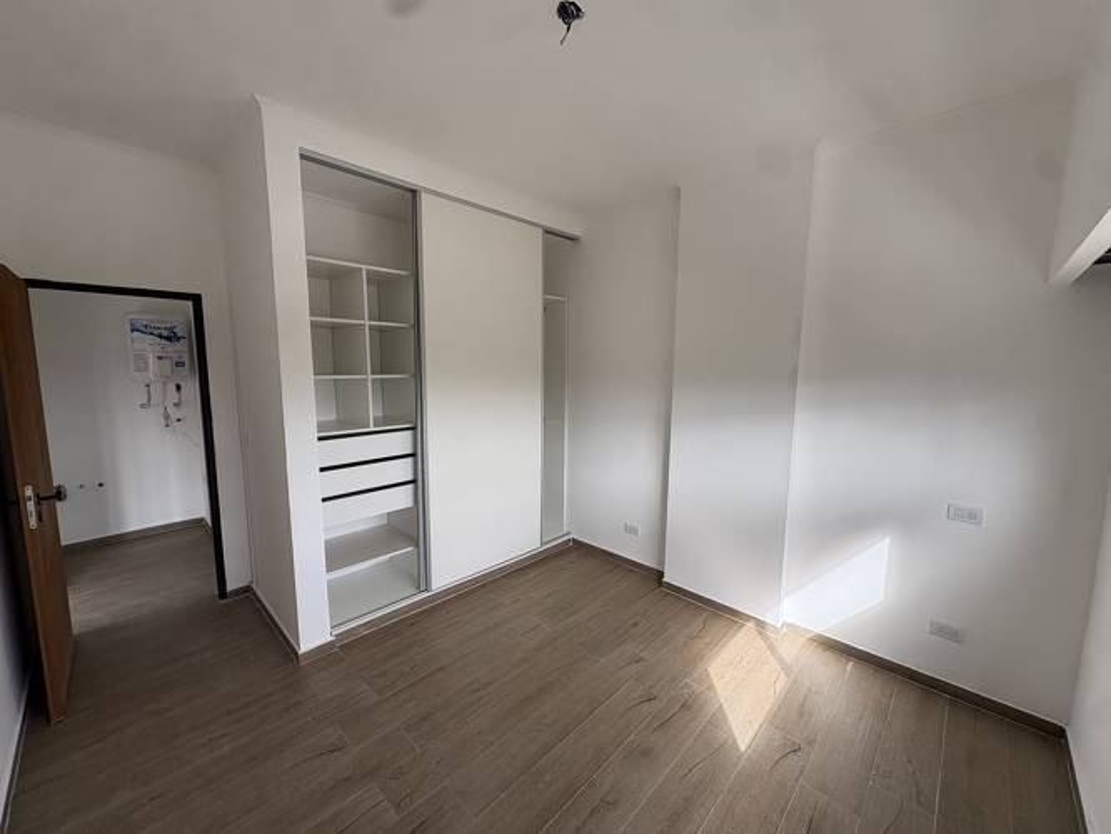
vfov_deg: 85.7
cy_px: 417
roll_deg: -0.1
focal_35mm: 14
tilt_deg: -7.5
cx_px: 556
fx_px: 449
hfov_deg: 102.0
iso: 40
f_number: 2.2
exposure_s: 1/195
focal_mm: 2.22
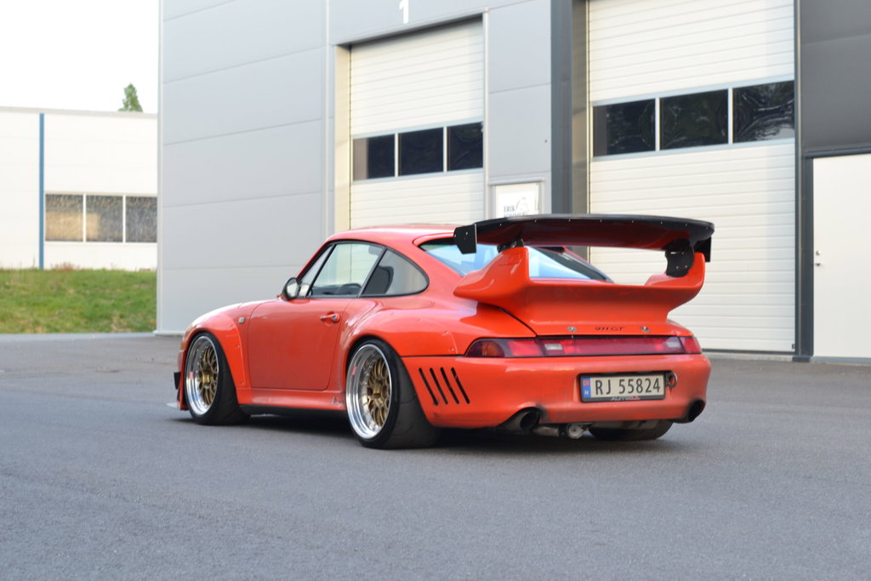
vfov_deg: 18.2
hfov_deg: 27.0
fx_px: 1815
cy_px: 290
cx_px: 436
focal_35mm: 75
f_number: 4
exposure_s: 1/40
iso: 100
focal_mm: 50
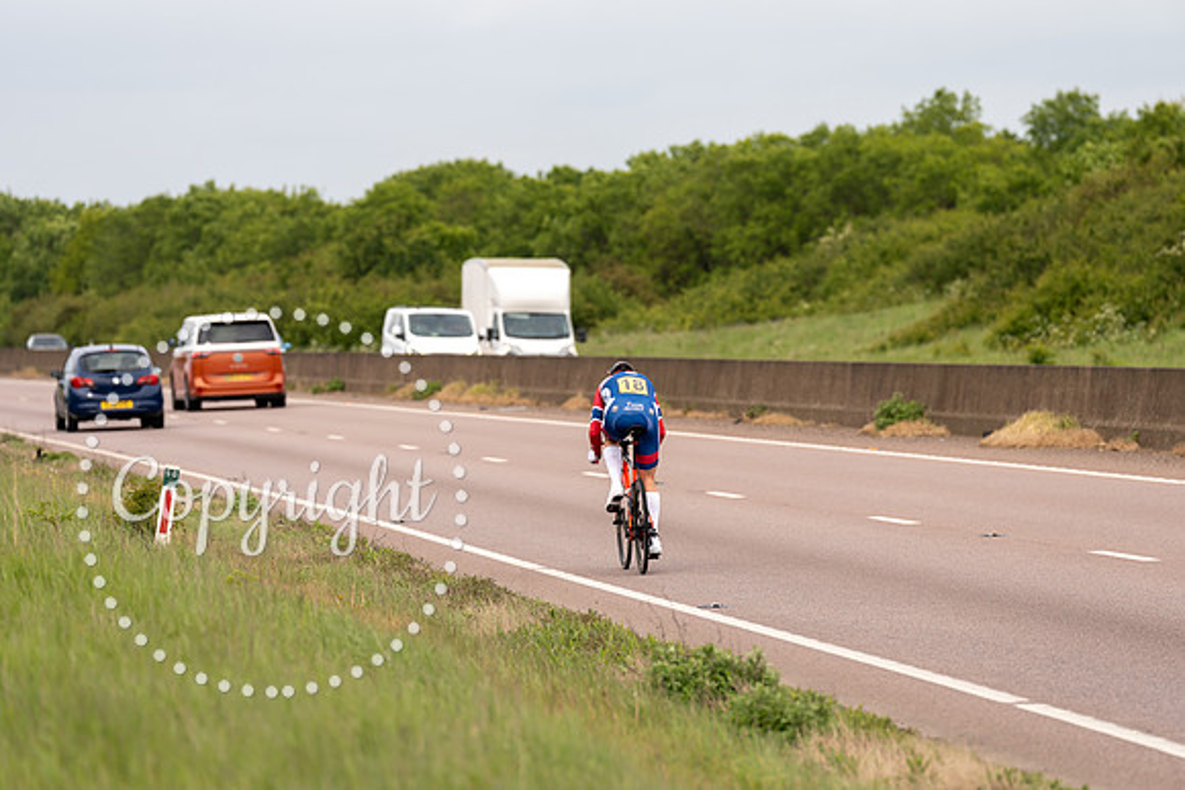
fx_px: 6585
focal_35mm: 200
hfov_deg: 10.3
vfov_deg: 6.9
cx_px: 592
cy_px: 395
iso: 125
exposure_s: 1/800
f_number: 4
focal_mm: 200
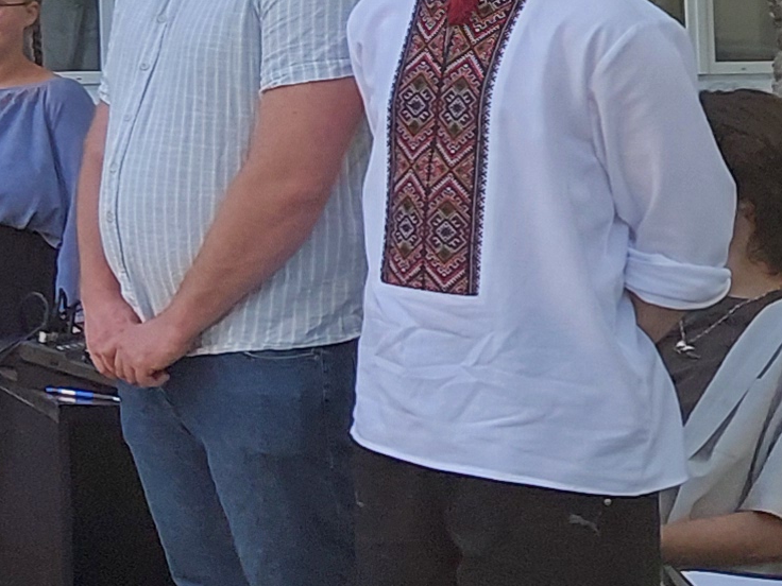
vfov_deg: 11.6
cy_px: -108
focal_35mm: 125
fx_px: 2824
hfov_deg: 11.8
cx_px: -1260
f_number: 1.8
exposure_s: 1/124
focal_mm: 5.06
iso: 25
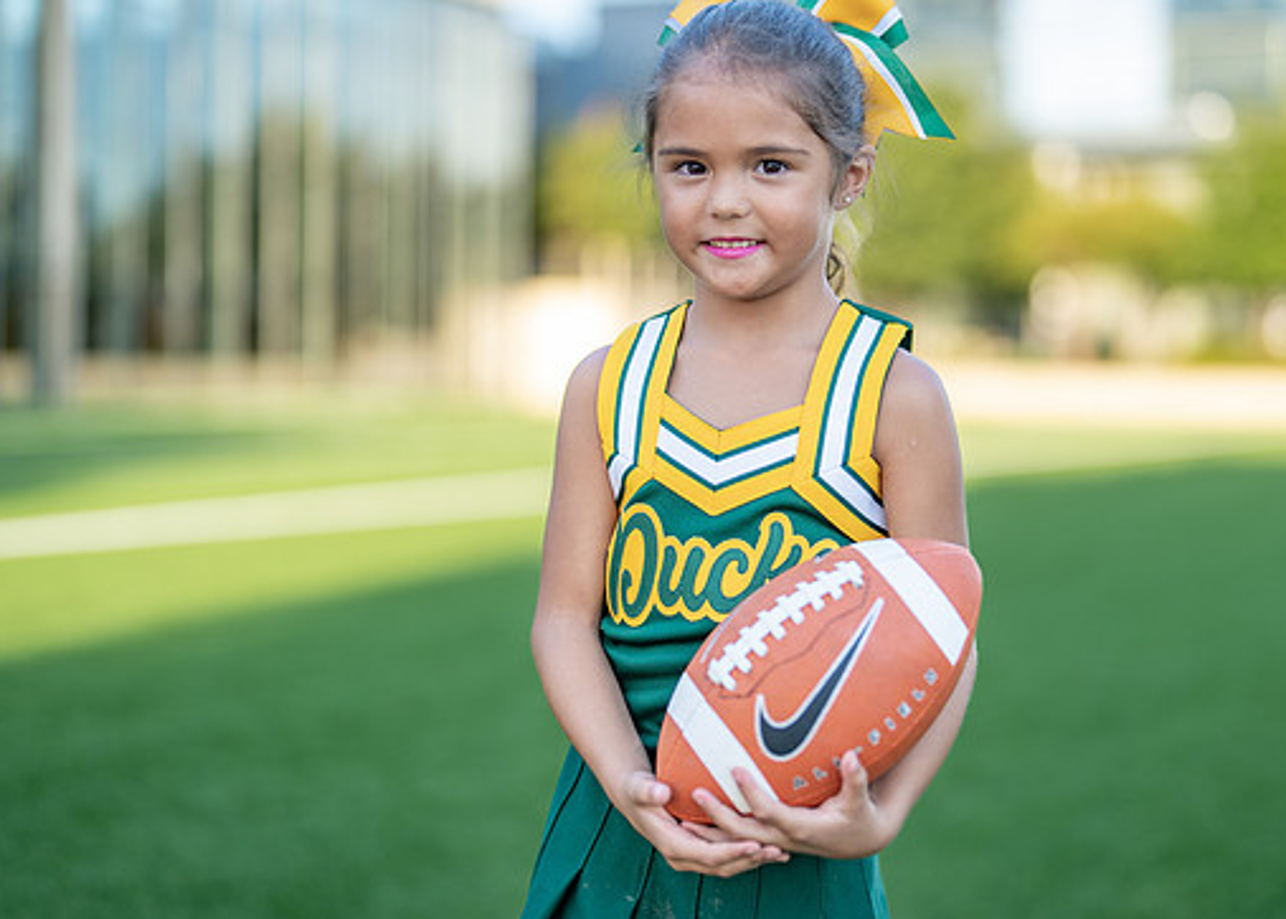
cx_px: 795
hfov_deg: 30.7
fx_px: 2337
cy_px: 394
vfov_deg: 22.2
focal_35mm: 64
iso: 100
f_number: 1.2
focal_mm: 50
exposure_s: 1/1000
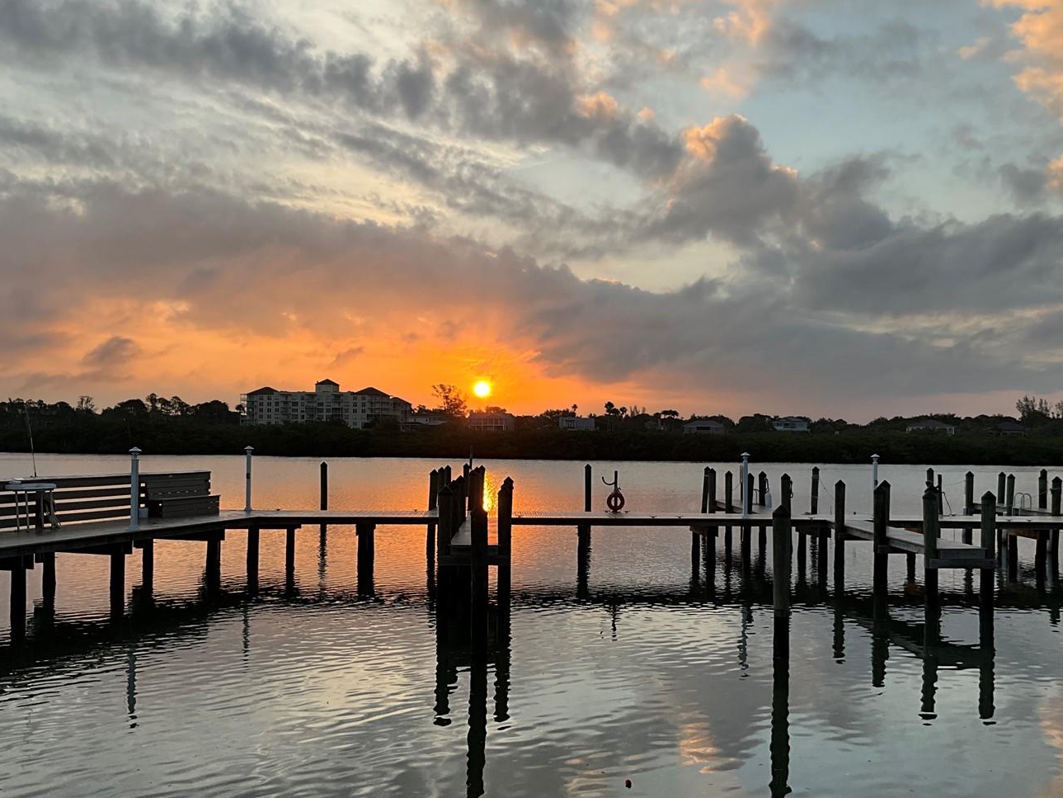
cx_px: 590
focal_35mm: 36
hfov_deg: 51.2
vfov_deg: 39.6
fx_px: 1106
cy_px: 445
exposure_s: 1/700
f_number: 1.8
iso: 25
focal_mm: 3
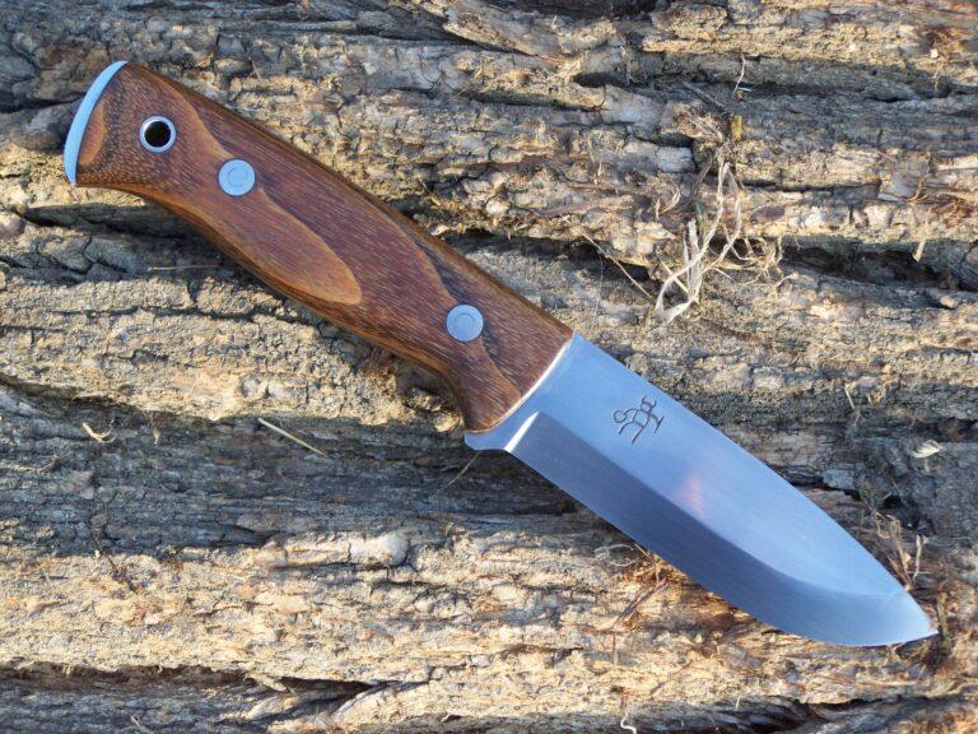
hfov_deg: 16.8
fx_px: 3306
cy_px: 367
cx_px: 489
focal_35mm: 117
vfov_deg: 12.7
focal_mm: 19.4
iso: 100
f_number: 3.2
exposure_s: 1/100
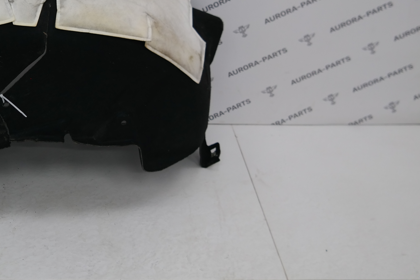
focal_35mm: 80
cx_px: 52
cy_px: 77
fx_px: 933
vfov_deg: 17.0
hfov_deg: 24.7
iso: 200
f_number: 4
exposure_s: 1/80
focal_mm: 27
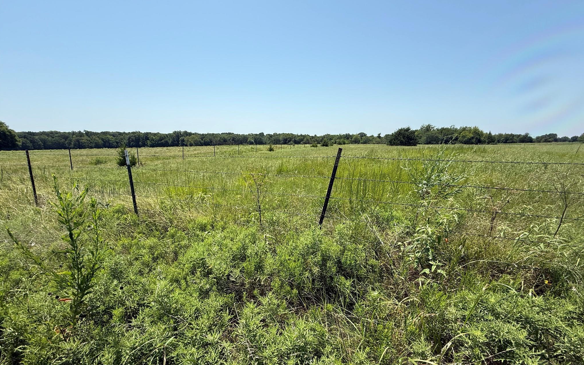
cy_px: 211
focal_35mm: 15
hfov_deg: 101.5
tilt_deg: -16.1
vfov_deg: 74.3
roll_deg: +0.0
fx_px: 239
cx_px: 294
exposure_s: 1/1312
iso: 50
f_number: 2.2
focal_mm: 2.22
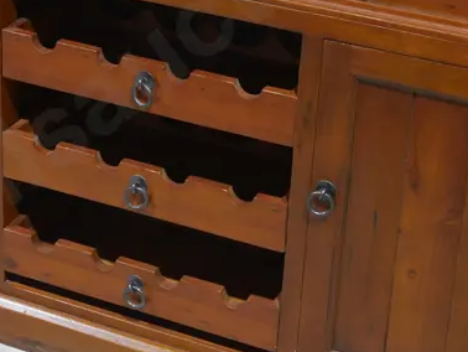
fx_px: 1393
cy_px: 58
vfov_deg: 14.3
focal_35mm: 103
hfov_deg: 19.0
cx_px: 162
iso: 800
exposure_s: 1/60
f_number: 4.1
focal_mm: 19
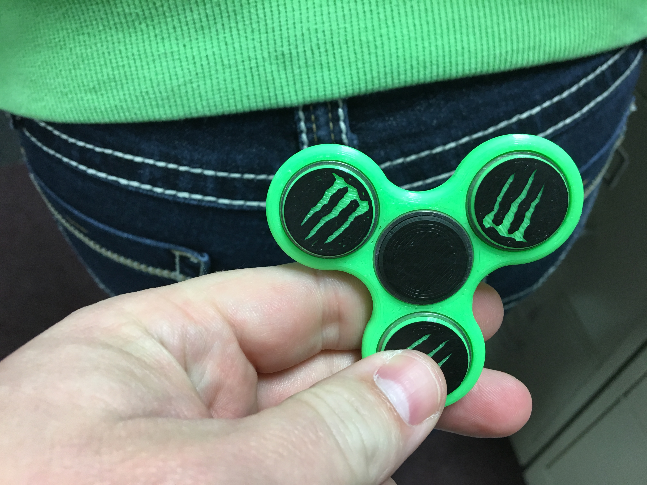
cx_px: 324
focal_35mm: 29
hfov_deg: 61.7
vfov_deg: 48.2
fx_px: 542
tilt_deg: -52.7
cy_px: 242
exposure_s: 1/30
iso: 40
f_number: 2.2
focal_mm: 4.15
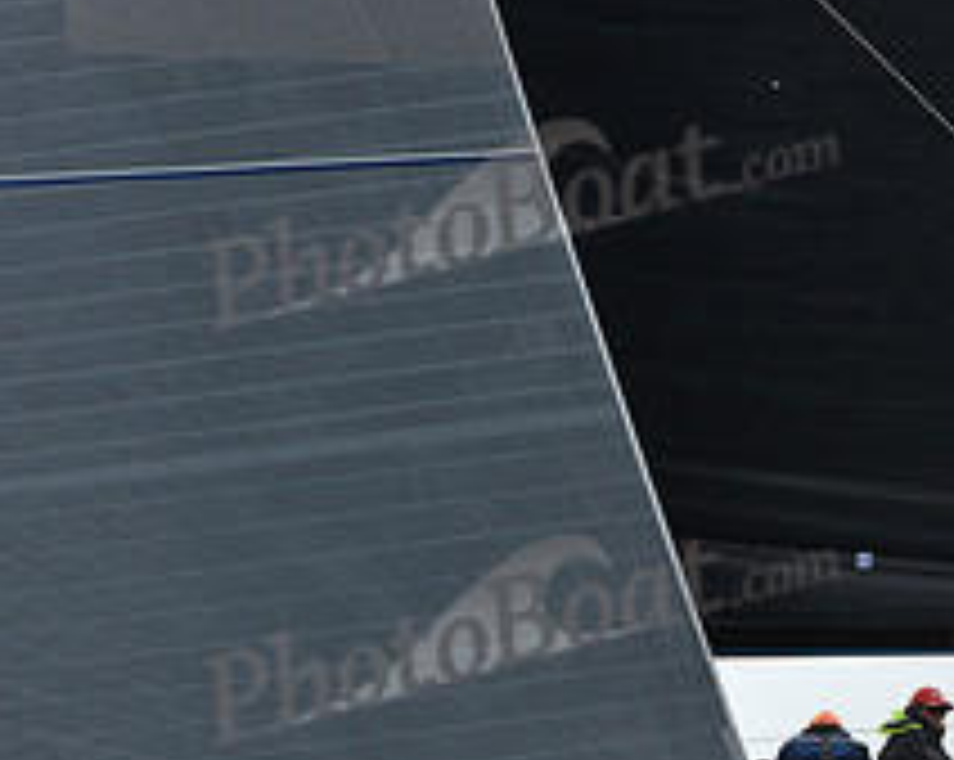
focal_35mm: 180
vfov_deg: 8.5
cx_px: 1076
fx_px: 5075
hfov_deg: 10.6
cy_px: 798
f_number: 6.3
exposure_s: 1/800
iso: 250
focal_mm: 70
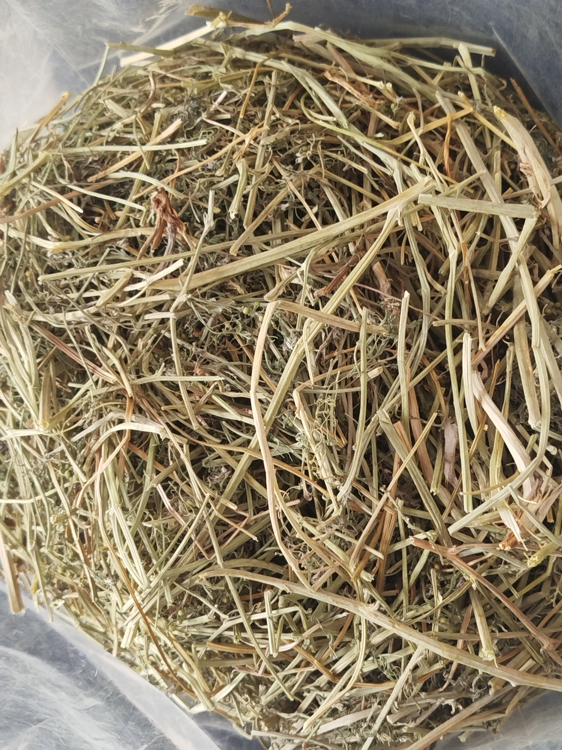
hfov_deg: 30.3
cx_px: 281
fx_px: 1039
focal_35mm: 48
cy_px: 375
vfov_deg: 39.7
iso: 400
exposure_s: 1/33
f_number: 1.7
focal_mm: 5.31
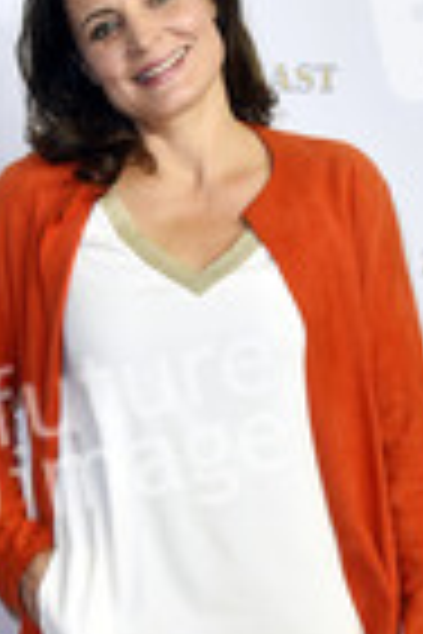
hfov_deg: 10.7
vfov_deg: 15.6
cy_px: 670
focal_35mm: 128
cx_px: 189
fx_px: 2256
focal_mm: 45
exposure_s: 1/125
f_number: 6.3
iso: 640
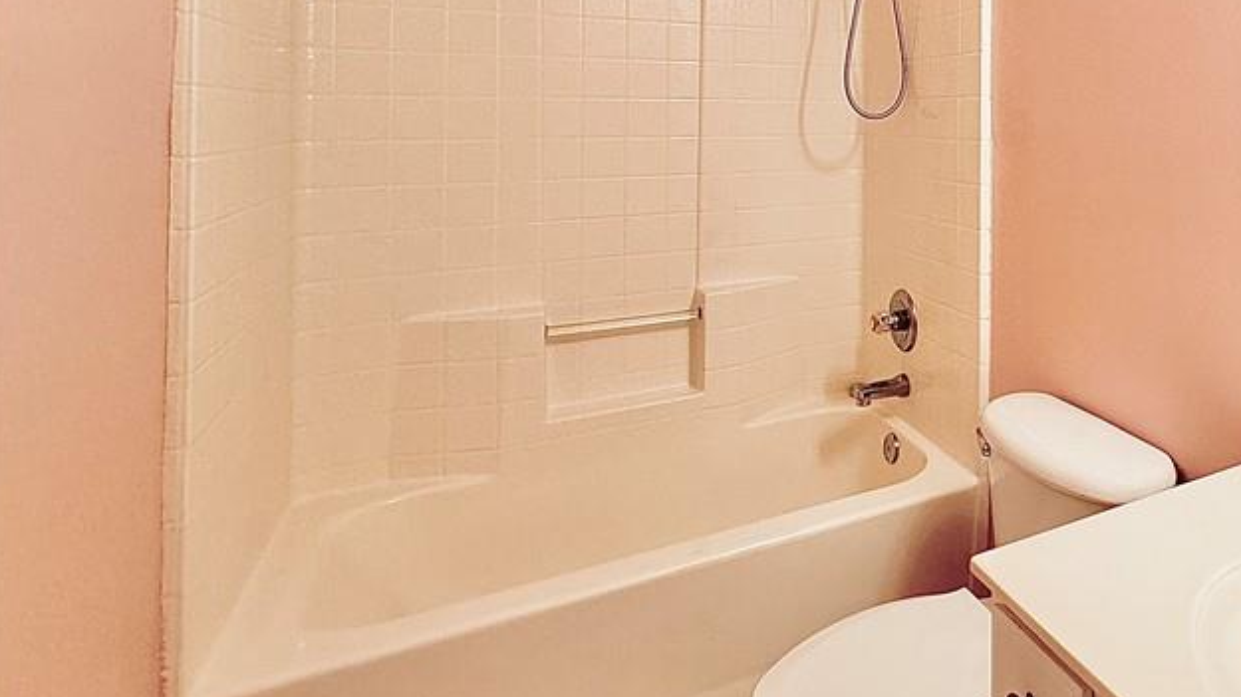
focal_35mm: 25
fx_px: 822
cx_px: 1005
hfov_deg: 66.7
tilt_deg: -0.6
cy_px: 103
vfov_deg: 43.0
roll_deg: -0.3
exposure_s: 1/60
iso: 250
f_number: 2.2
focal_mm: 2.22
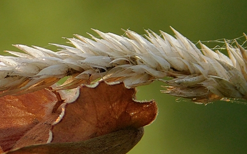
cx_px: 53
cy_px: 97
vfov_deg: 3.8
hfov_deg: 6.1
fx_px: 2309
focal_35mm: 343
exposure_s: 1/160
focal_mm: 32.7
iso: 125
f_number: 5.4
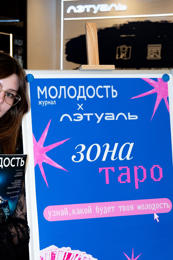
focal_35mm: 67
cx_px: 44
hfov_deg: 20.2
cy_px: 172
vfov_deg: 29.9
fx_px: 483
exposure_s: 1/250
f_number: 3.5
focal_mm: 26
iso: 400
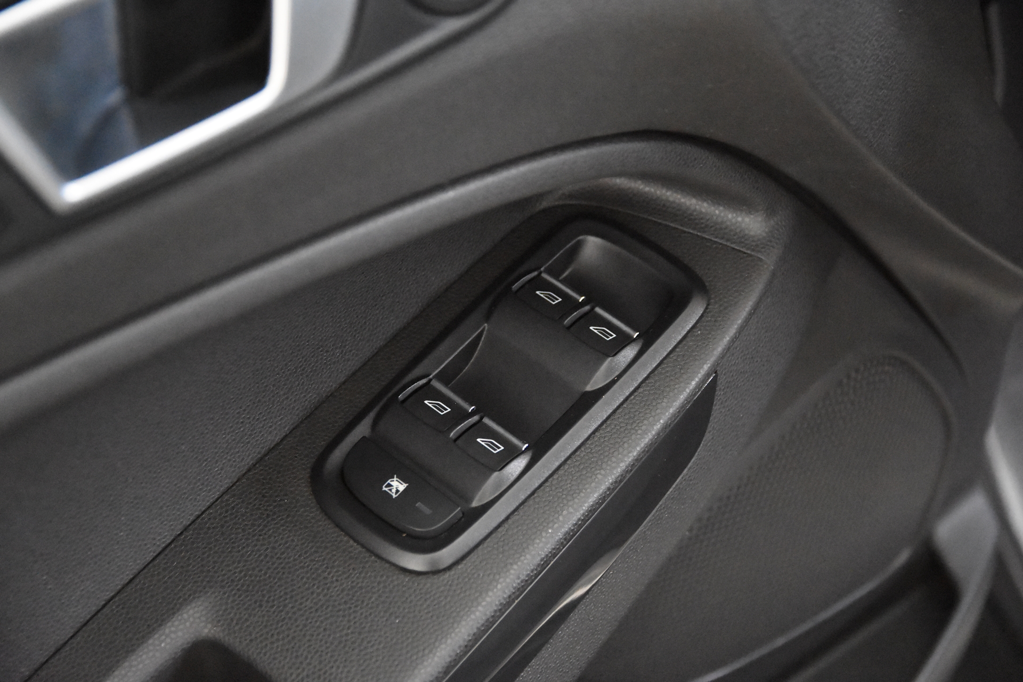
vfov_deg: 18.2
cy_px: 341
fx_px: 2131
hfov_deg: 27.0
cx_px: 512
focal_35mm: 75
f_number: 3.8
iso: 12800
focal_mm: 50
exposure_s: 1/50
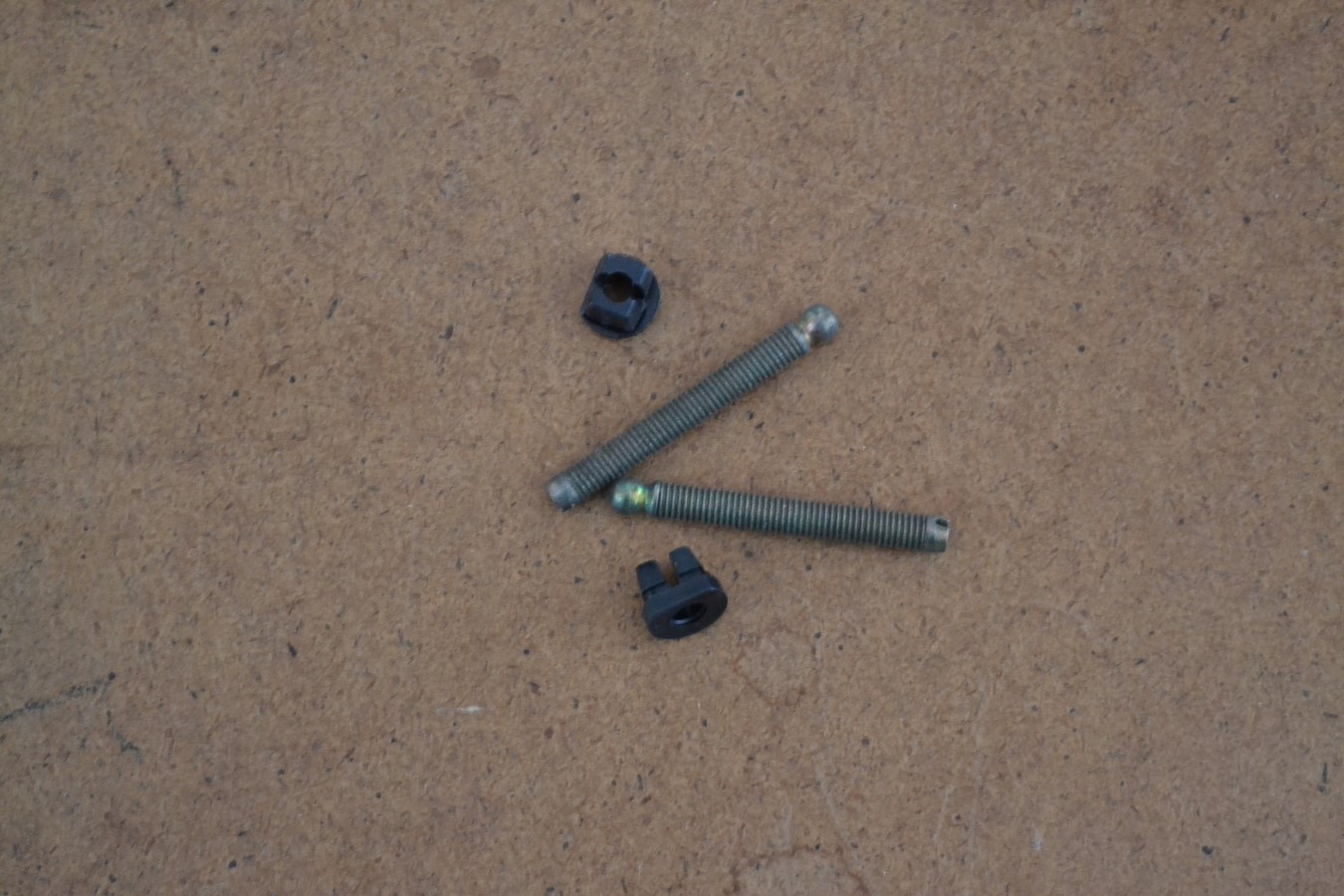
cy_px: 448
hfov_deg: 24.6
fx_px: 3080
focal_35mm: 82
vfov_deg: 16.6
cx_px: 672
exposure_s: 1/10
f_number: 5.6
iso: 3200
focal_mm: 55
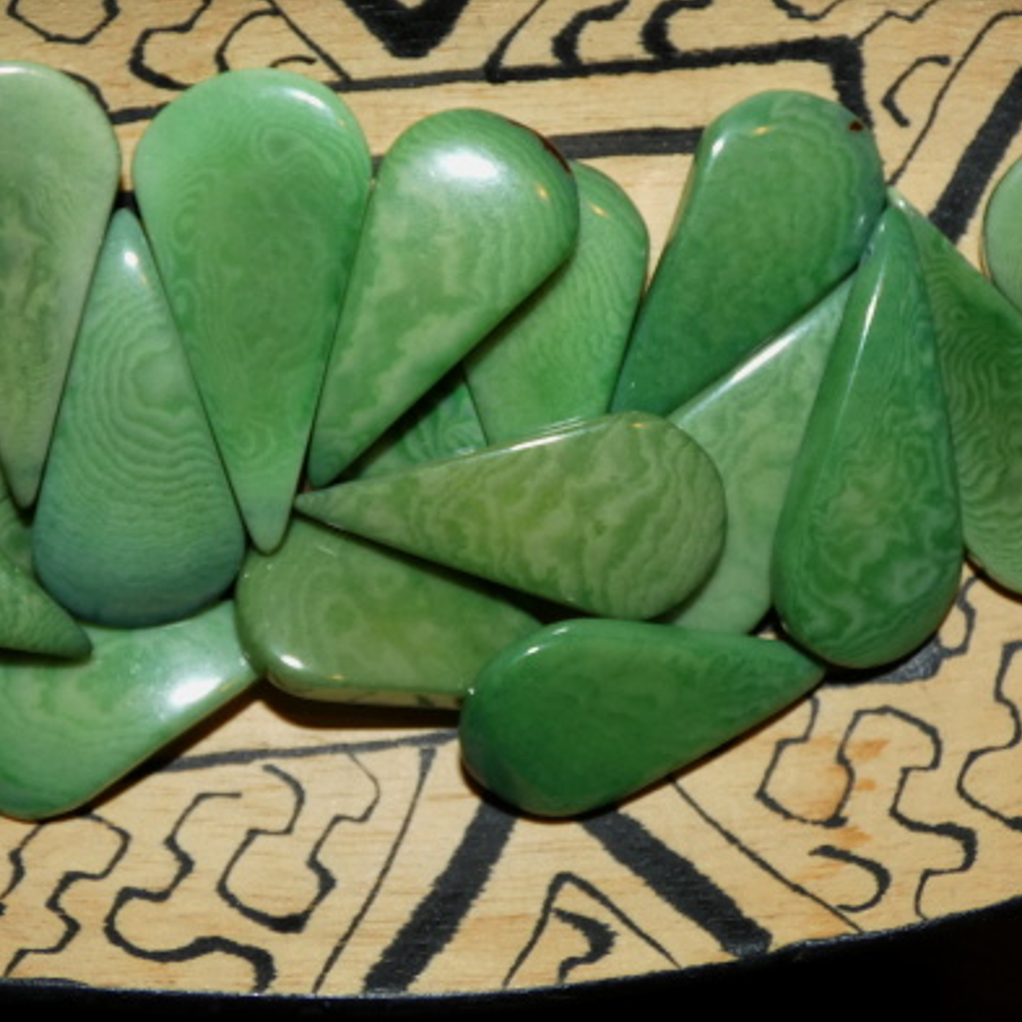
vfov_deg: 46.0
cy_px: 504
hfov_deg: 45.9
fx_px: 1202
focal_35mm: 36
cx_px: 443
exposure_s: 1/125
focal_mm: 5.3
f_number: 3.3
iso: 80
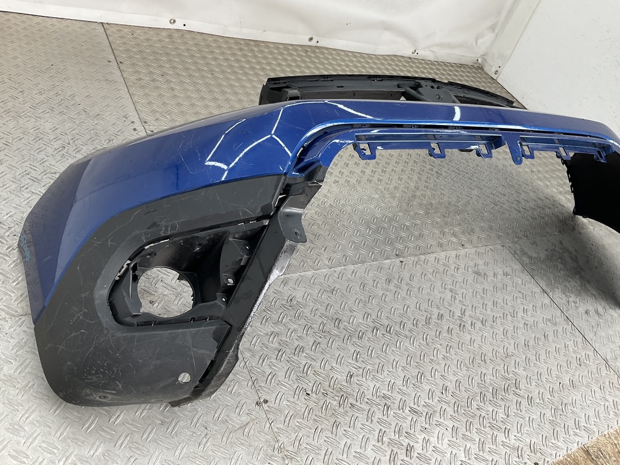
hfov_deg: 61.7
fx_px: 519
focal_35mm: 29
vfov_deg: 48.2
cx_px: 310
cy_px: 232
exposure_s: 1/120
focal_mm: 3
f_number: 1.8
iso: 25
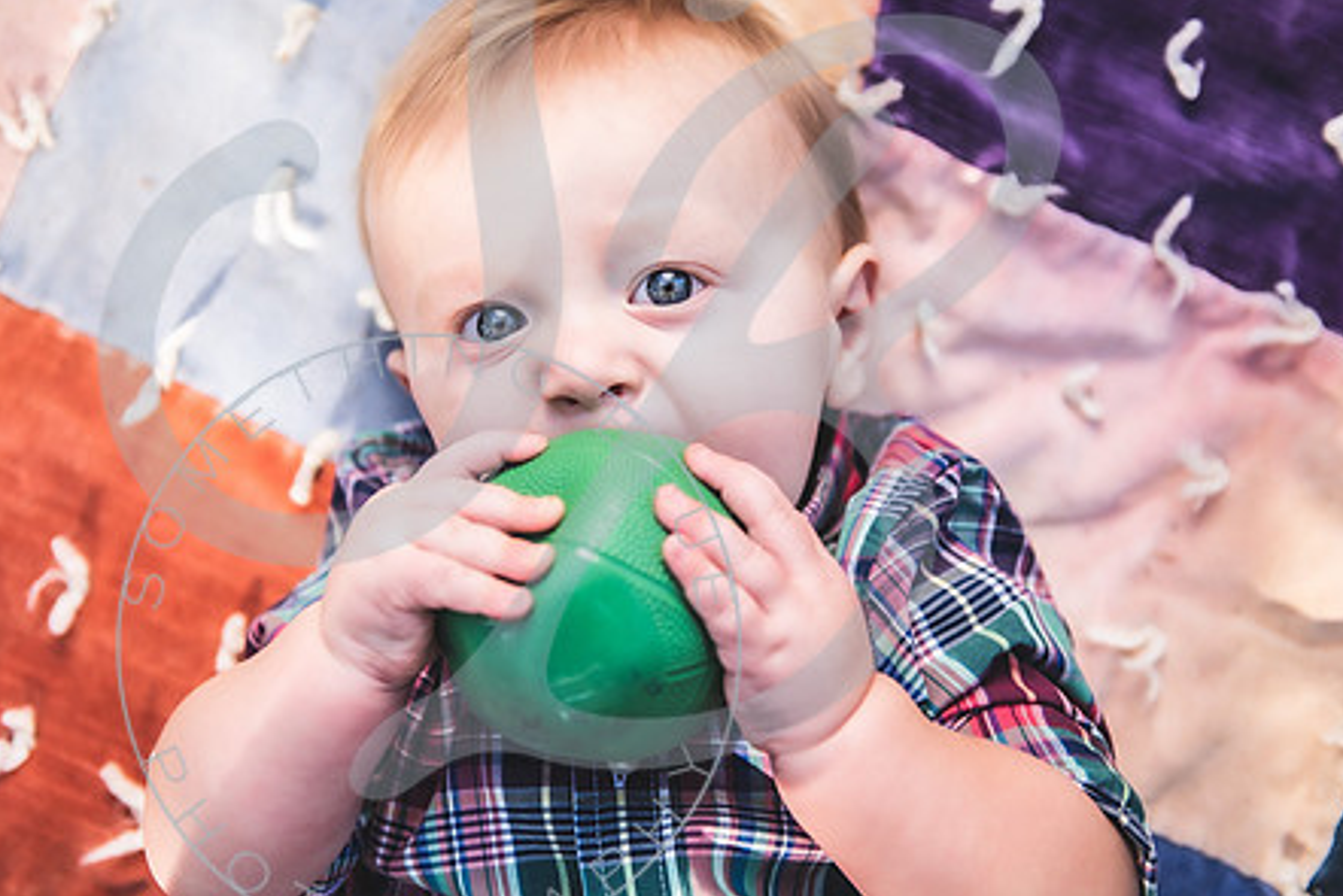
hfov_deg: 31.8
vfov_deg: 21.6
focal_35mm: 63
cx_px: 580
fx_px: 2351
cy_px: 390
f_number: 2.8
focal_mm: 48
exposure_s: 1/160
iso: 100
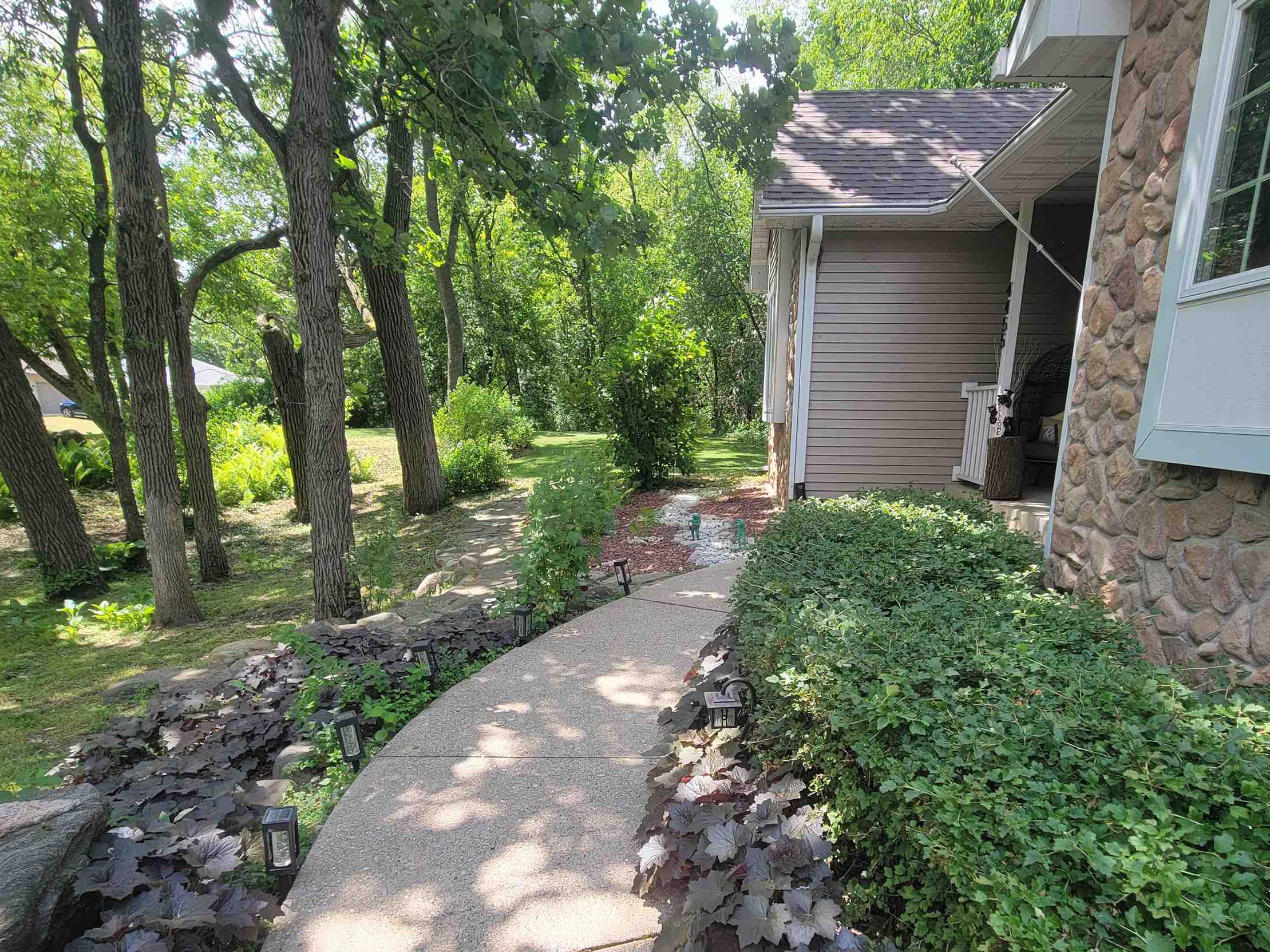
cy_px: 605
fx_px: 660
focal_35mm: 18
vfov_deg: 70.2
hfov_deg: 87.6
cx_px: 680
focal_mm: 2.2
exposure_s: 1/217
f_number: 2.2
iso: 50
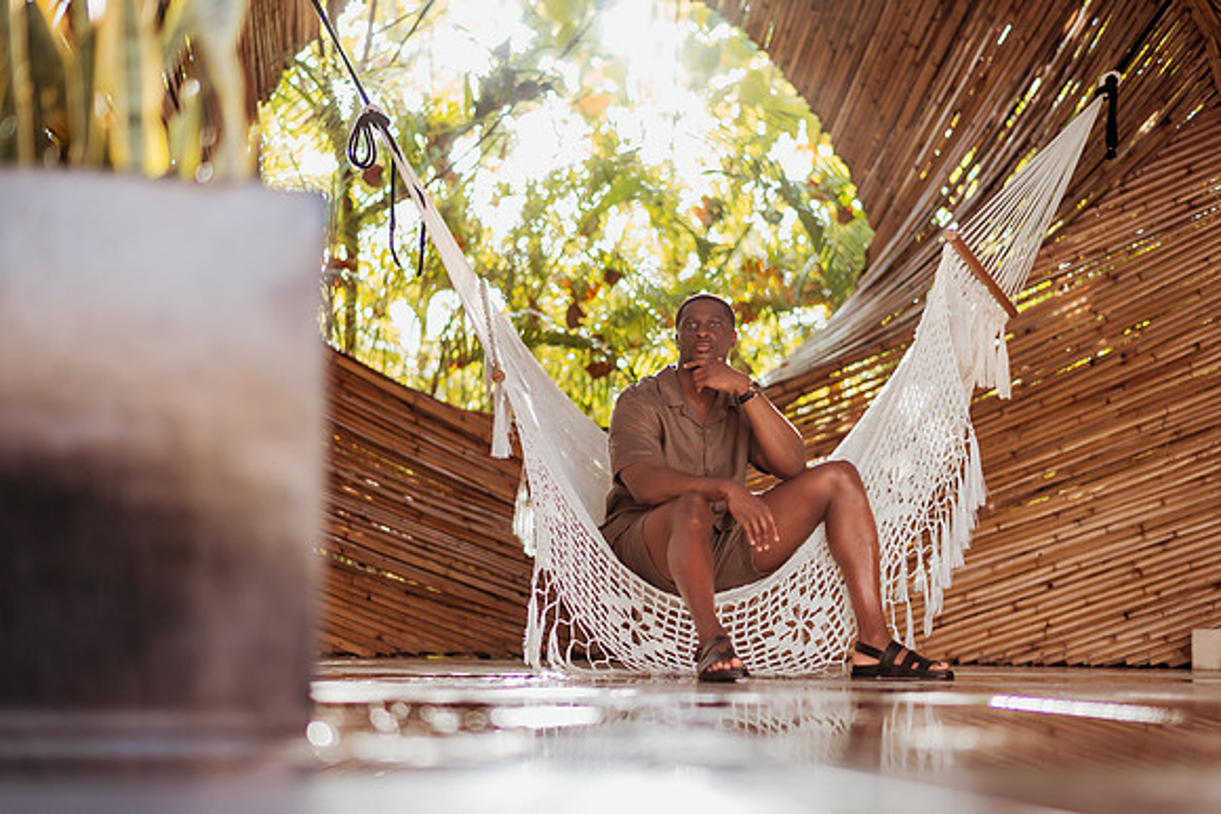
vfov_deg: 22.3
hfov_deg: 32.9
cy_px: 407
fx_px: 2065
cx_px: 610
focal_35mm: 61
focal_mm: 58
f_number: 1.4
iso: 125
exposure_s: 1/250
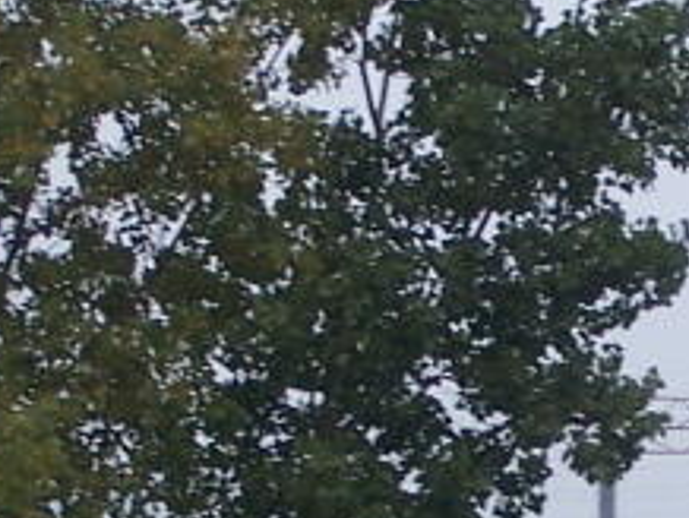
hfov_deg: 4.5
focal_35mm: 441
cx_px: 1116
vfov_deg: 3.4
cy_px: 455
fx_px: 8787
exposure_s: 1/50
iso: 100
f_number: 3.2
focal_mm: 15.6
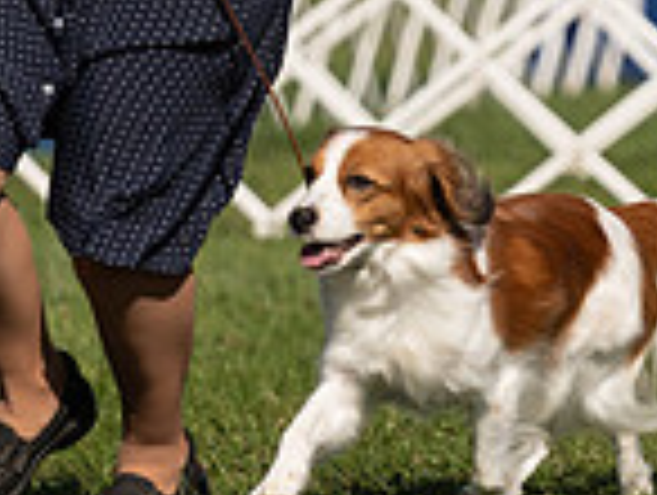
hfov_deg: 2.2
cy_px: 0
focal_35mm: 887
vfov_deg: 1.7
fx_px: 16863
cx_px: 434
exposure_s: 1/2500
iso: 100
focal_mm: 200
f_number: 3.2
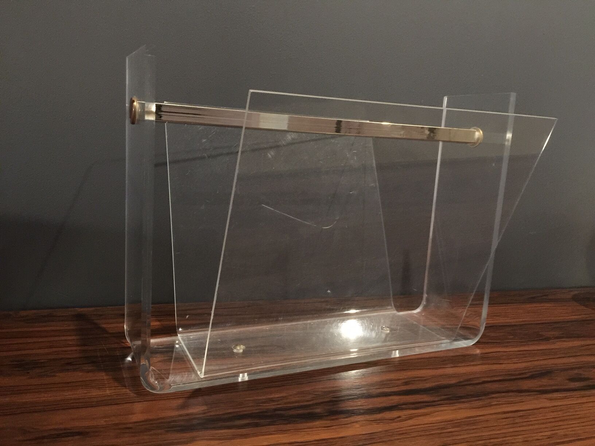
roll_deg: -4.3
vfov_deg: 48.2
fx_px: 498
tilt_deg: -9.5
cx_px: 298
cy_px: 223
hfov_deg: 61.7
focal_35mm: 29
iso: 160
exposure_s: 1/4
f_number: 2.2
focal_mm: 4.15
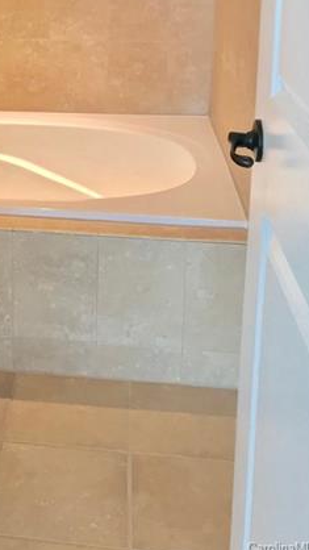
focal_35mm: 56
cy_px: 51
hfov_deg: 20.6
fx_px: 816
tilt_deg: -10.0
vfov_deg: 35.0
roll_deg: +0.4
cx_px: -18
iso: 40
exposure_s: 1/30
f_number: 1.8
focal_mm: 3.99
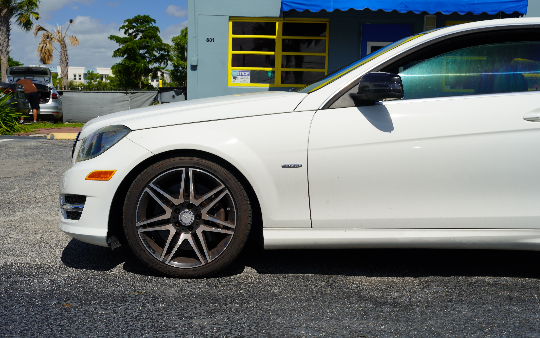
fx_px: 732
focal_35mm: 50
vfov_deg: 26.0
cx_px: 270
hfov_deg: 40.5
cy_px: 159
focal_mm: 48.7
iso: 100
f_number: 10
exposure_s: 1/160
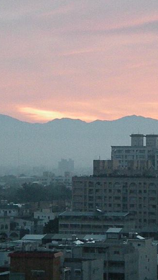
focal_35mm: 177
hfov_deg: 6.9
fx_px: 1318
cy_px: 136
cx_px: 58
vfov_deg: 12.2
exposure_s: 1/454
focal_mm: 21
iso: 1600
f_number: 4.5
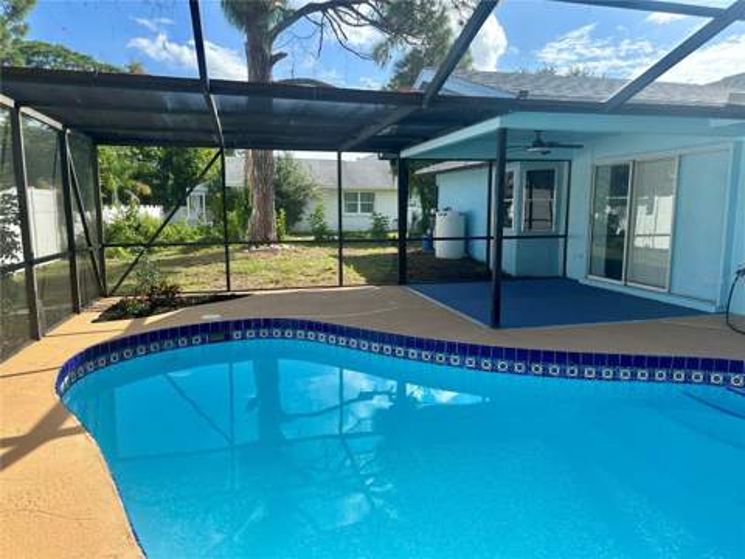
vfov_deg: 56.8
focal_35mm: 24
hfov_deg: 71.6
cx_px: 372
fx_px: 517
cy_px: 280
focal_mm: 6.86
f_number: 1.78
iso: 80
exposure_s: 1/1256
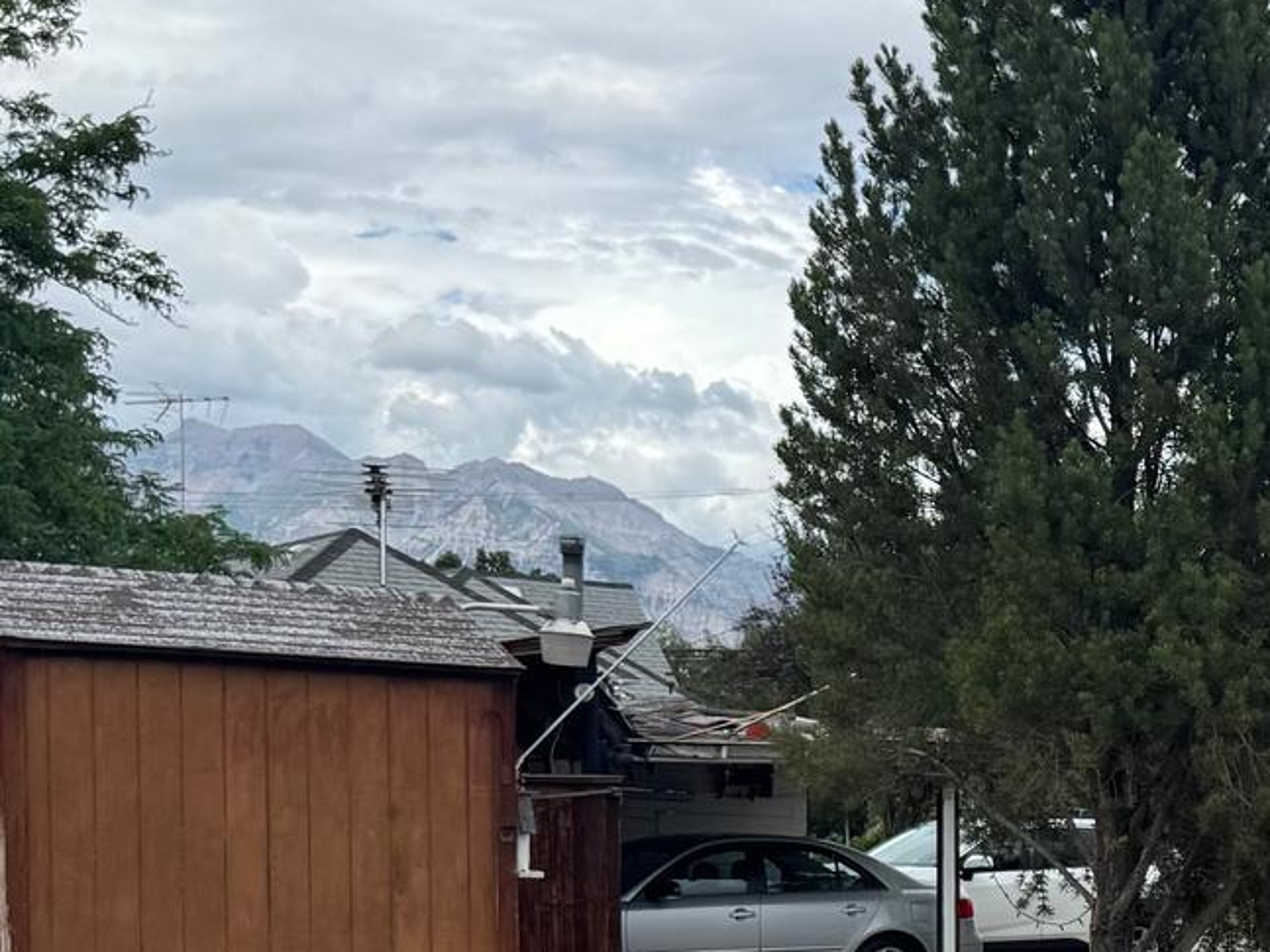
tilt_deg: -3.3
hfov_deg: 23.8
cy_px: 1025
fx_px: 2788
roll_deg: -1.1
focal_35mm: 76
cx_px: 1445
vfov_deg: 18.7
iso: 80
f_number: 1.78
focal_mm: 6.76
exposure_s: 1/5814
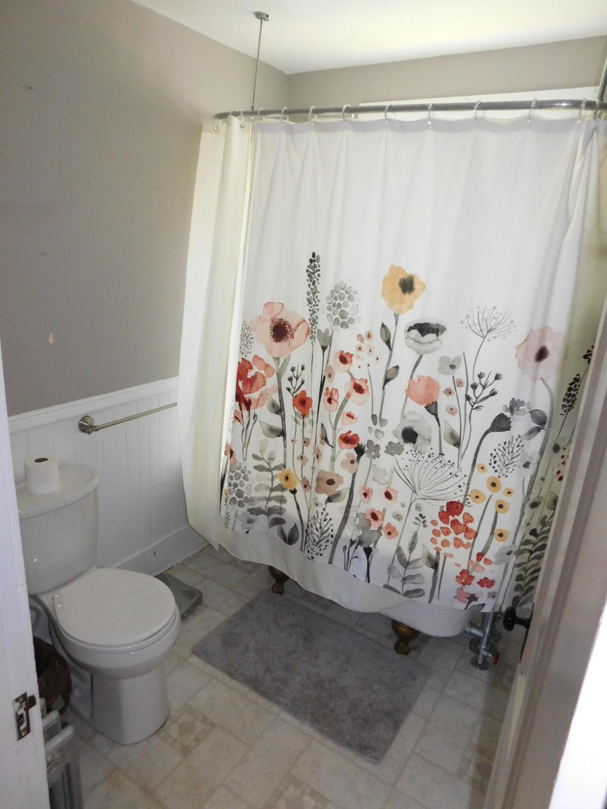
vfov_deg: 73.9
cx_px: 304
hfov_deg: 58.9
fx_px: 538
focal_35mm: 23
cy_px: 404
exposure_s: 1/30
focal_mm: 4
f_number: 3
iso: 400
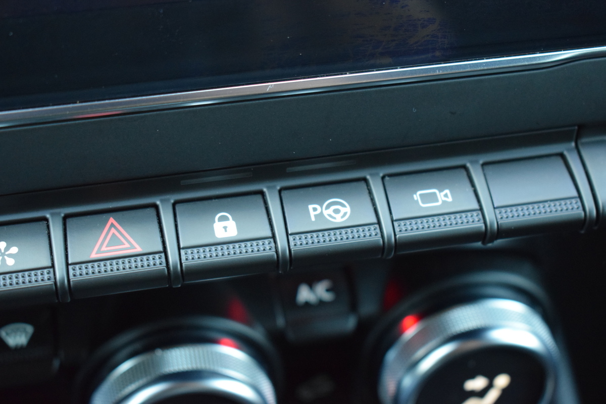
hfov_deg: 29.2
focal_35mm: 69
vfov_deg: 19.7
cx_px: 303
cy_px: 202
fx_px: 1161
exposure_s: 1/60
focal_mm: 46
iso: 3200
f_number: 5.3
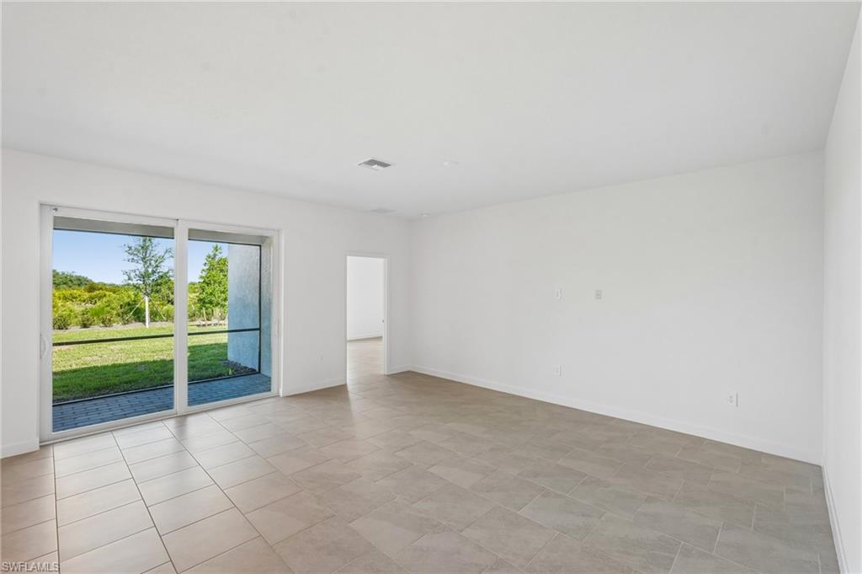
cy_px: 287
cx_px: 431
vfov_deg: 73.7
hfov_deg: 96.8
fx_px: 383
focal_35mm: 16
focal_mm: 16
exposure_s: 1/30
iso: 400
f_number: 8
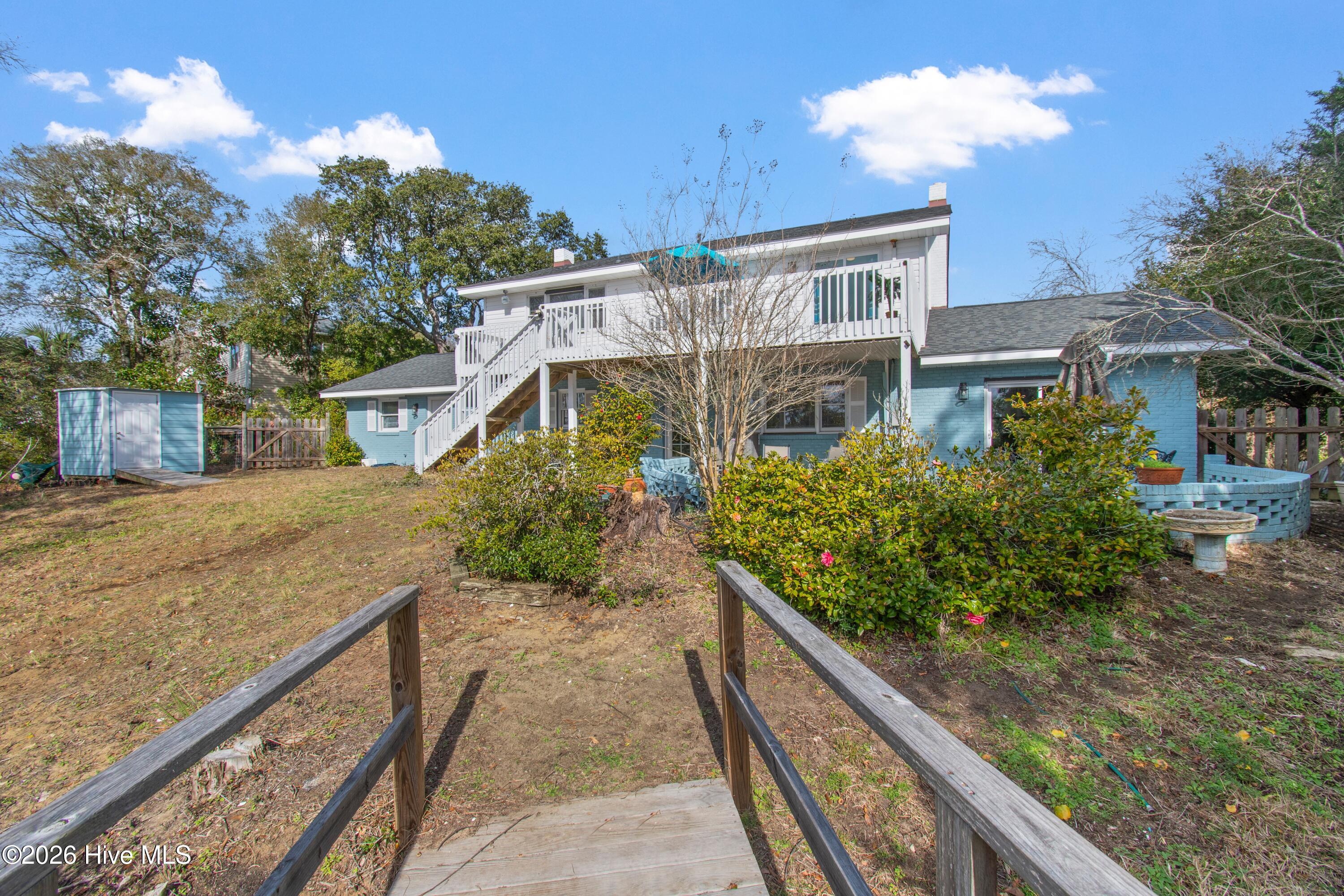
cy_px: 448
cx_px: 672
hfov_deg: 100.4
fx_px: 560
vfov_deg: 77.3
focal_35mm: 15
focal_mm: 10
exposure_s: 1/250
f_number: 8
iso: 100
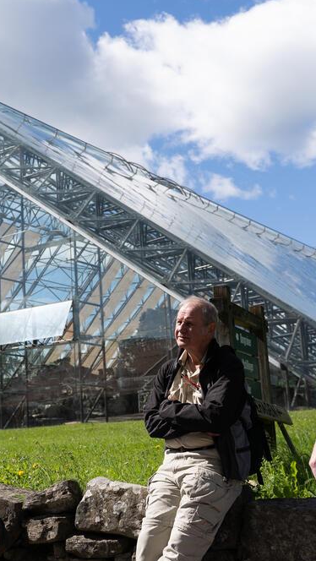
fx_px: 789
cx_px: 52
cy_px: 283
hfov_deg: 22.3
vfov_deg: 39.2
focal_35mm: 53
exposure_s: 1/1000
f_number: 4
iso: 100
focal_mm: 28
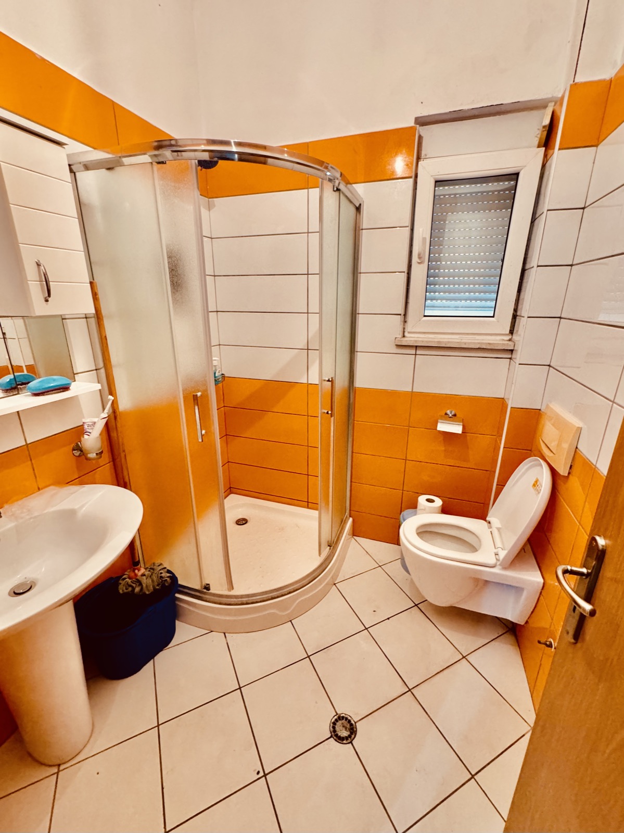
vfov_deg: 102.1
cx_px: 312
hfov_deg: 85.6
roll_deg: -2.6
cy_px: 416
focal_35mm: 14
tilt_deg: -17.7
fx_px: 337
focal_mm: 2.22
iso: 320
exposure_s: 1/50
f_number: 2.2
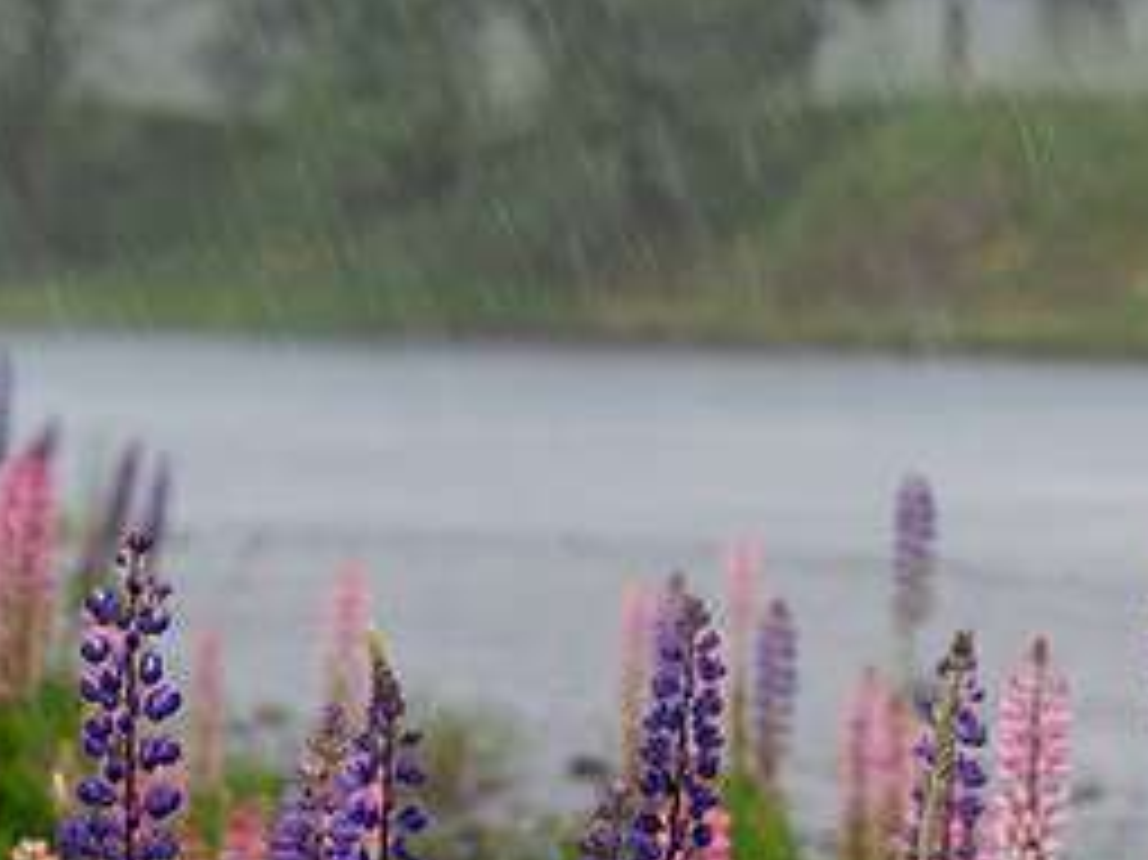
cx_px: 544
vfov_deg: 5.6
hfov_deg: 7.5
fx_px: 8751
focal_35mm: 264
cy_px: 261
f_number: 5.6
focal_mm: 100
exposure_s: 1/125
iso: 3200
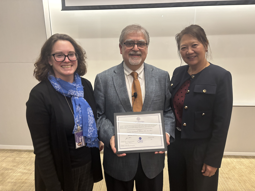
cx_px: 128
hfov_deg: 67.3
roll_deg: +1.0
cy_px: 96
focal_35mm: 26
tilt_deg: -12.9
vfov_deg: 53.1
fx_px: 192
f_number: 1.6
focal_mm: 5.96
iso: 500
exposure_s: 1/57
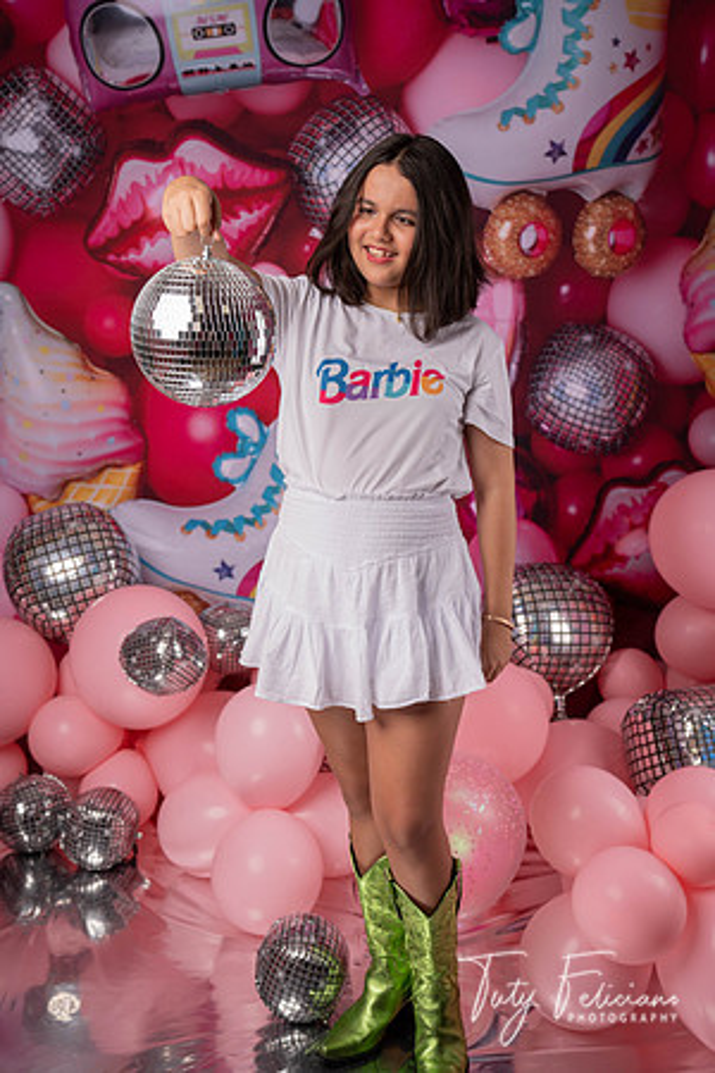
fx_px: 1311
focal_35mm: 44
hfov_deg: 30.5
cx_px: 358
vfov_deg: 44.5
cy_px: 536
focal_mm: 44
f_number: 4.5
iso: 125
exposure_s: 1/250
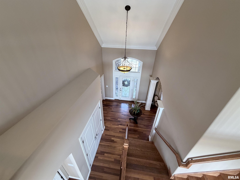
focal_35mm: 14
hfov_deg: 102.1
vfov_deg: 85.7
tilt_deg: -31.8
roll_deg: -0.5
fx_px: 97
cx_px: 120
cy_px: 90
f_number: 2.2
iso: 250
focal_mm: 2.22
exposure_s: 1/60
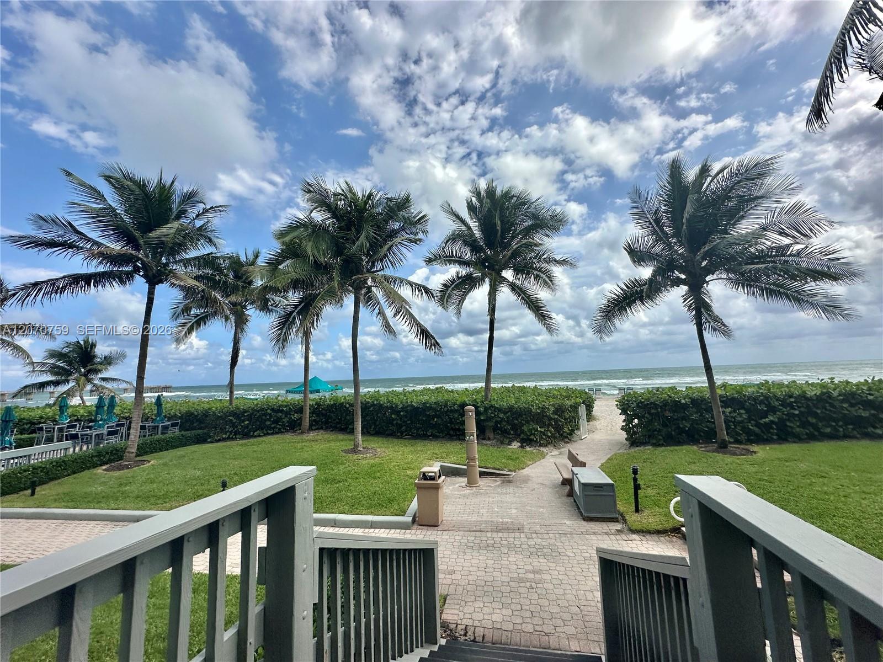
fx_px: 357
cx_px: 442
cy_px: 331
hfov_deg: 102.1
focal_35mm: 14
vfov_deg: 85.7
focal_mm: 2.22
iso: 50
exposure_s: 1/2817
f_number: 2.2
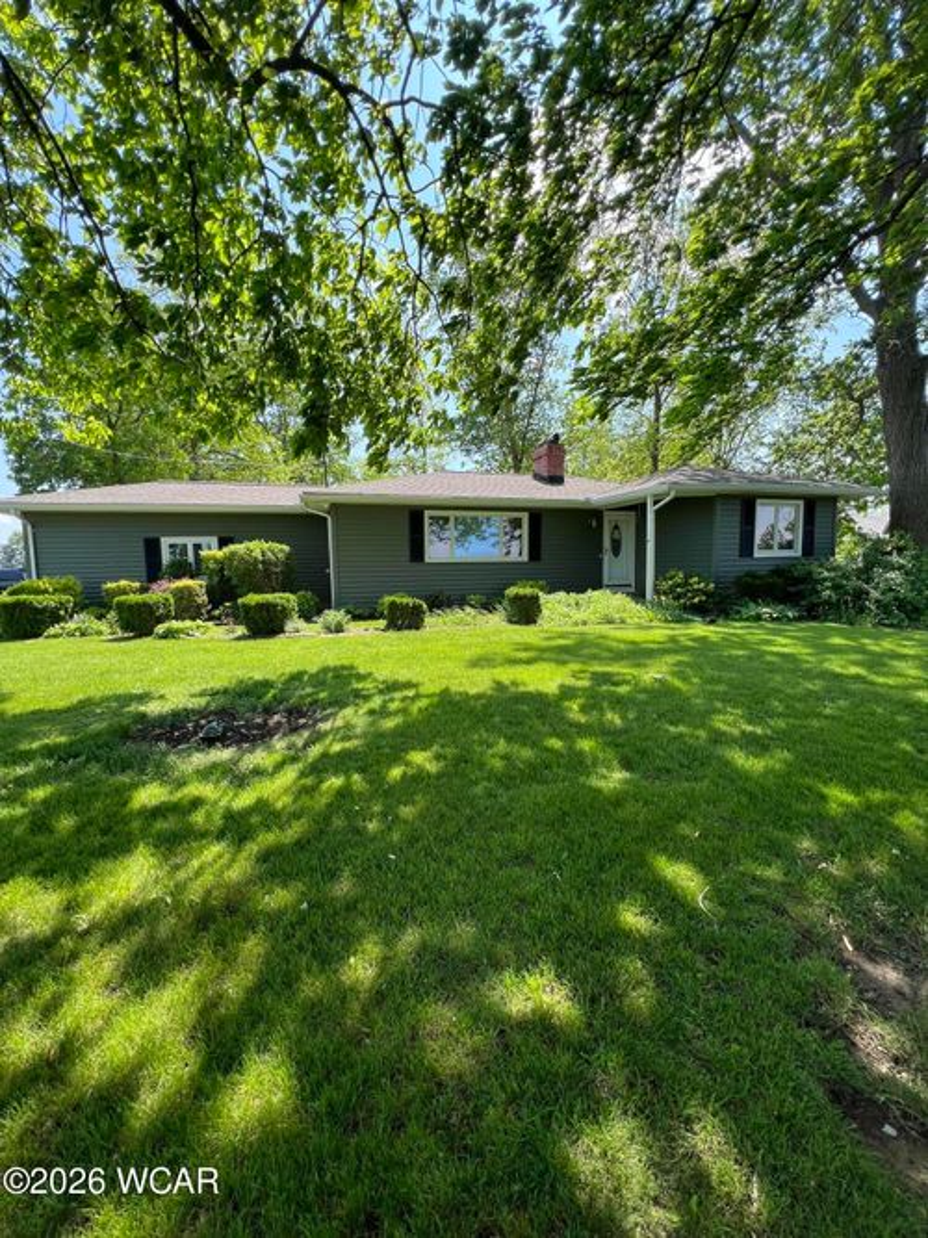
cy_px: 619
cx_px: 464
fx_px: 465
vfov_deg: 106.2
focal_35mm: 13
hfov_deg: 89.9
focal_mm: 1.57
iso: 32
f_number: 1.8
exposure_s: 1/362
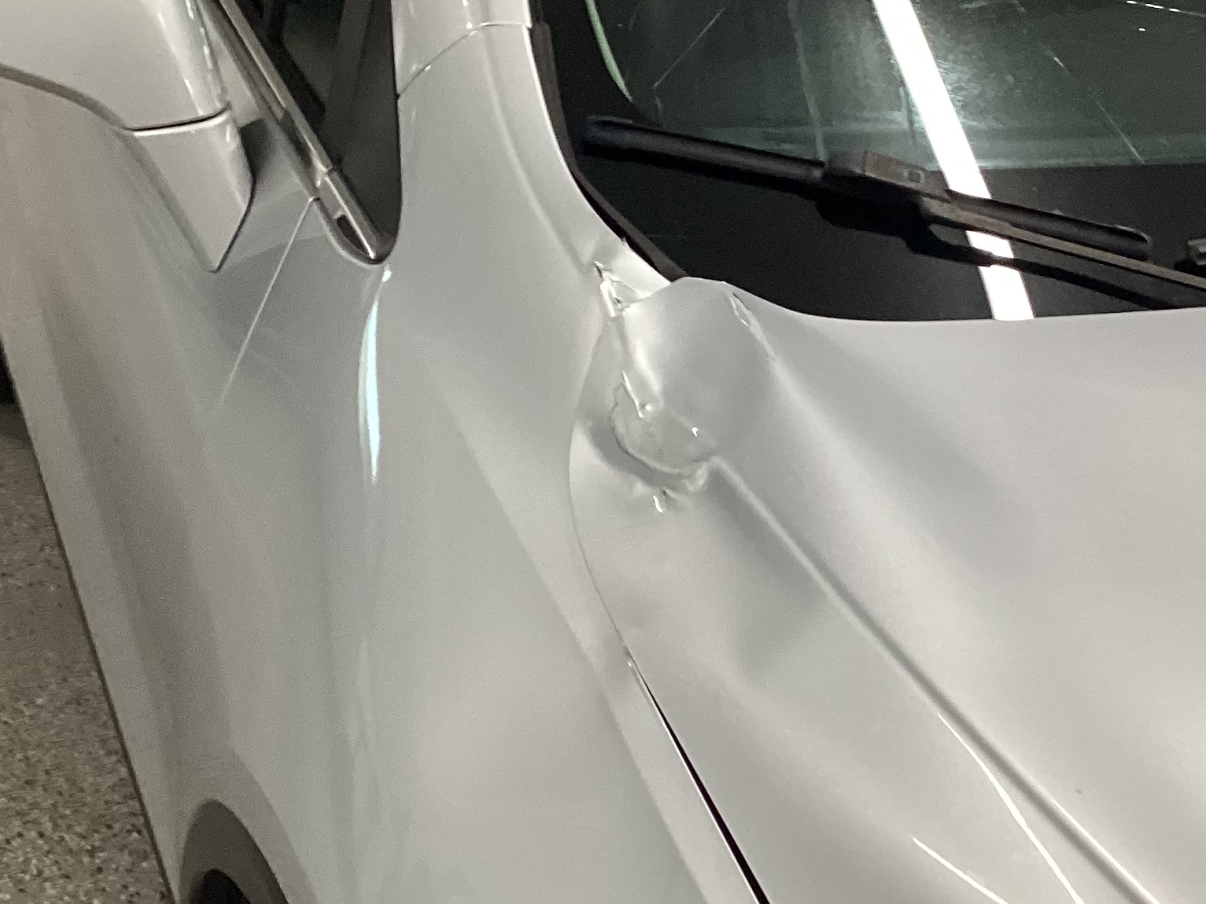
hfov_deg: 29.2
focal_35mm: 66
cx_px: 792
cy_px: 417
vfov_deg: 22.3
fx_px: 2300
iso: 125
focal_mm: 3.3
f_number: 2.4
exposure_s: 1/60
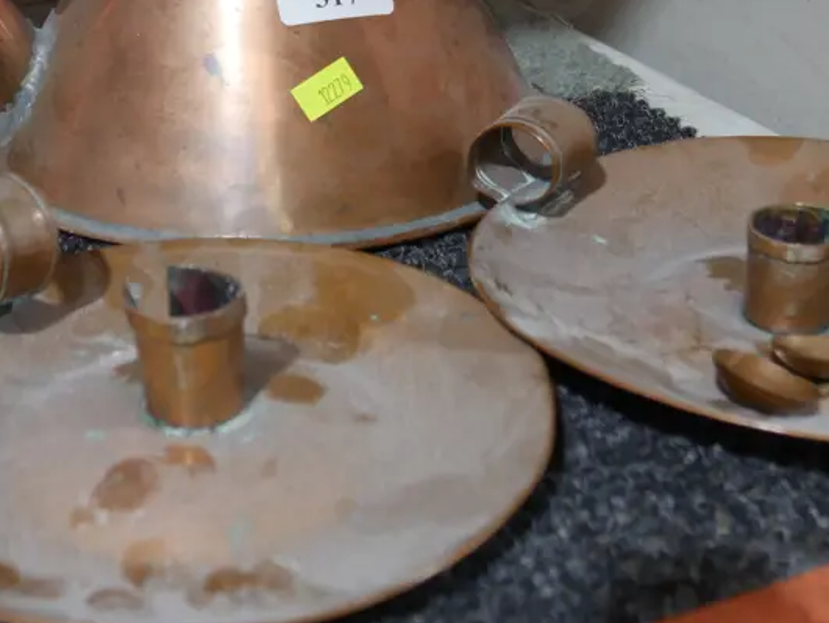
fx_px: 1294
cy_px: 121
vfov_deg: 26.5
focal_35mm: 54
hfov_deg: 35.5
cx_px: 375
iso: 640
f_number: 3.5
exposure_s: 1/60
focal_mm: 14
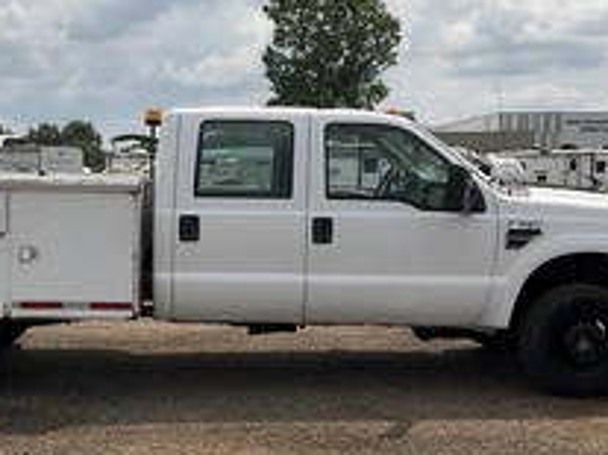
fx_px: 983
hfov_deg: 34.2
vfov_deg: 26.1
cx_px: 223
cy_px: 250
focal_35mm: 56
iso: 25
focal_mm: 3
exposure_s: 1/3322
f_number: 1.8
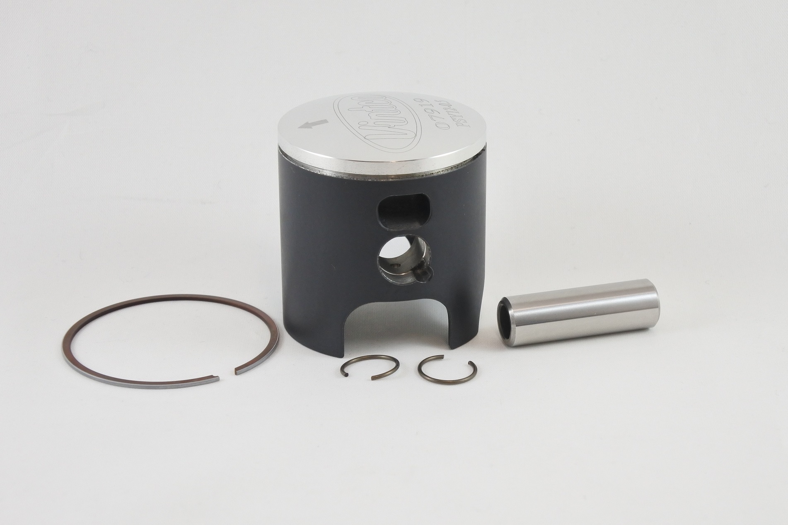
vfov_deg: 20.6
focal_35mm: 66
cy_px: 262
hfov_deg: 30.5
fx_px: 1445
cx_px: 394
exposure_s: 1/125
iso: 560
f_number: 5.3
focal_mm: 24.8
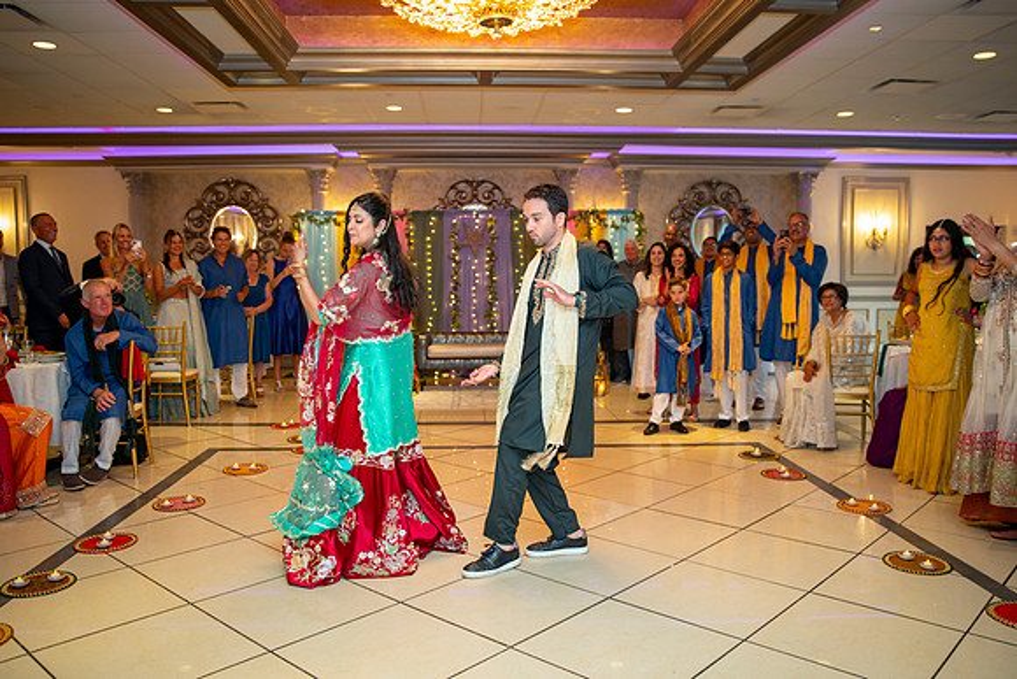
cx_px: 506
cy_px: 338
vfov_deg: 45.3
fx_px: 814
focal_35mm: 29
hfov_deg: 64.0
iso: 1000
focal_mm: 26
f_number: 2.8
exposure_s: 1/80
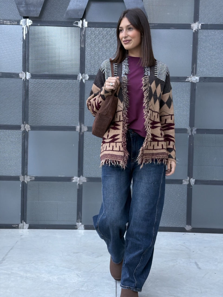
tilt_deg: -3.5
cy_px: 148
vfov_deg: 39.7
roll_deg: -0.8
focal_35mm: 48
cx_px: 112
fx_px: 412
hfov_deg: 30.3
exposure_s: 1/121
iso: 500
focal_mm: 6.76
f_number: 1.78
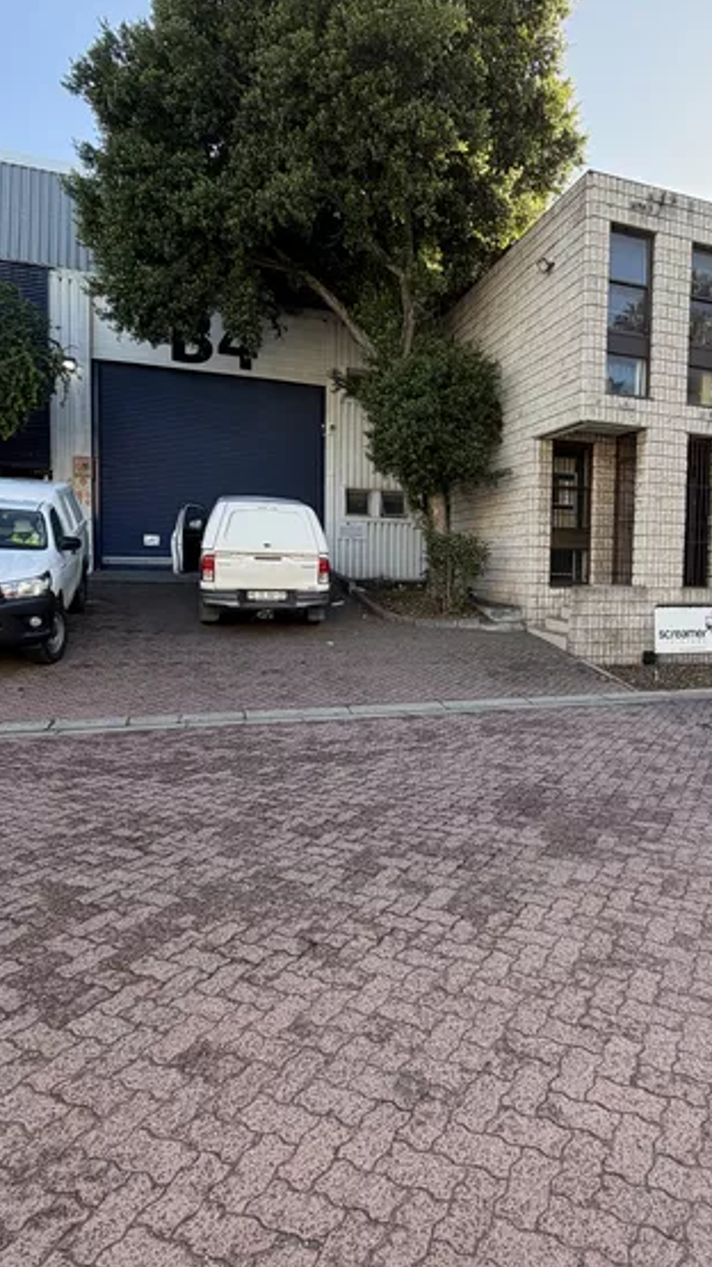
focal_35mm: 22
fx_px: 739
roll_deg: -0.9
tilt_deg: -3.5
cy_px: 605
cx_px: 504
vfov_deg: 81.2
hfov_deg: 50.0
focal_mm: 2.22
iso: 50
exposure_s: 1/207
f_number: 2.2
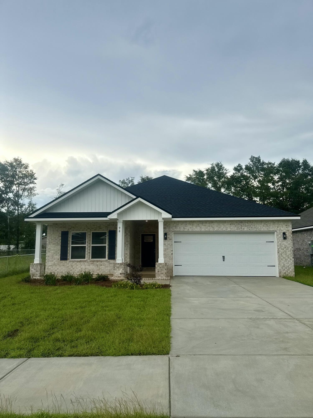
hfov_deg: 56.8
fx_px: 289
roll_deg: -0.9
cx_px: 156
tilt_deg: +7.3
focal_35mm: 24
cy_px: 209
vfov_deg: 71.6
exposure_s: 1/1949
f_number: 1.78
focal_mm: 6.76
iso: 80
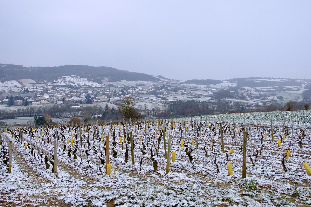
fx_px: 302
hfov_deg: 54.4
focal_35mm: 35
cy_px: 104
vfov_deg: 37.9
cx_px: 156
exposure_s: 1/180
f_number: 5.6
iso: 200
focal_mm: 23.2
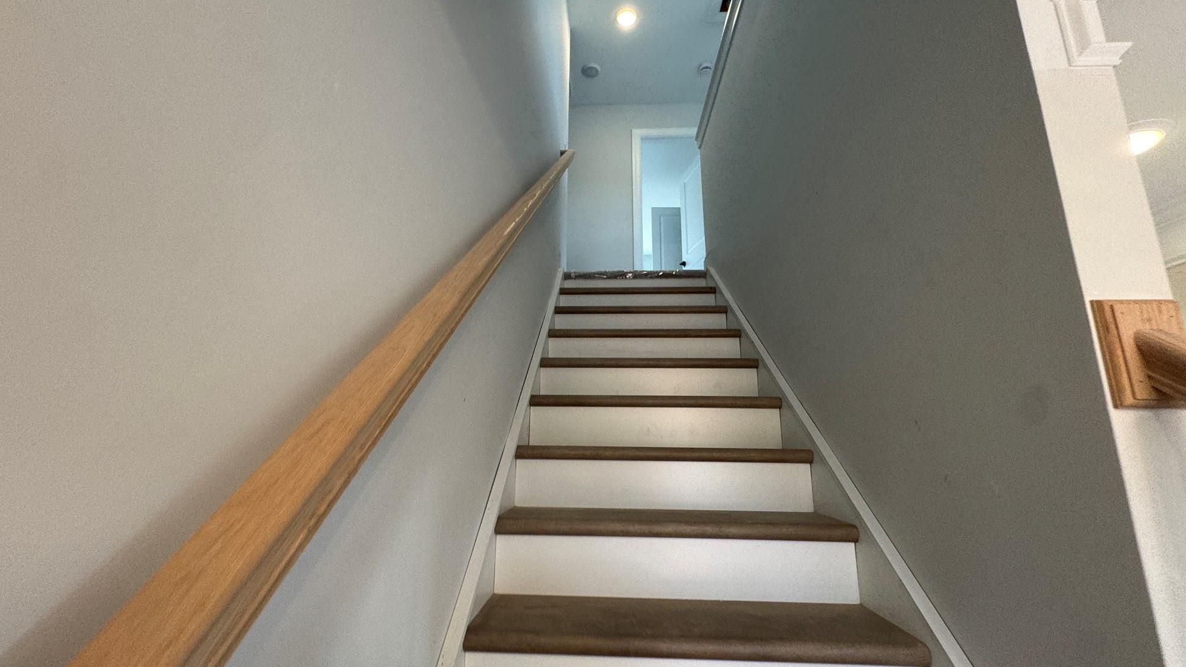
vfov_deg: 67.1
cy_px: 344
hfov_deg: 99.4
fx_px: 503
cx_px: 585
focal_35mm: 16
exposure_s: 1/120
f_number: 2.2
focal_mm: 2.22
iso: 160
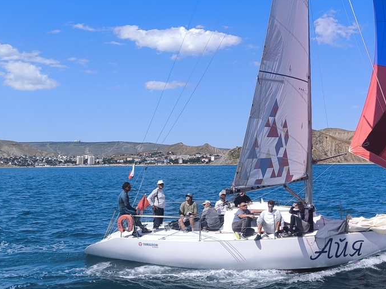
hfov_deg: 41.0
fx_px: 502
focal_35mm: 45
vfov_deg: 31.4
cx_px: 283
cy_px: 59
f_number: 1.9
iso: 50
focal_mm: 6.92
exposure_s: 1/2152
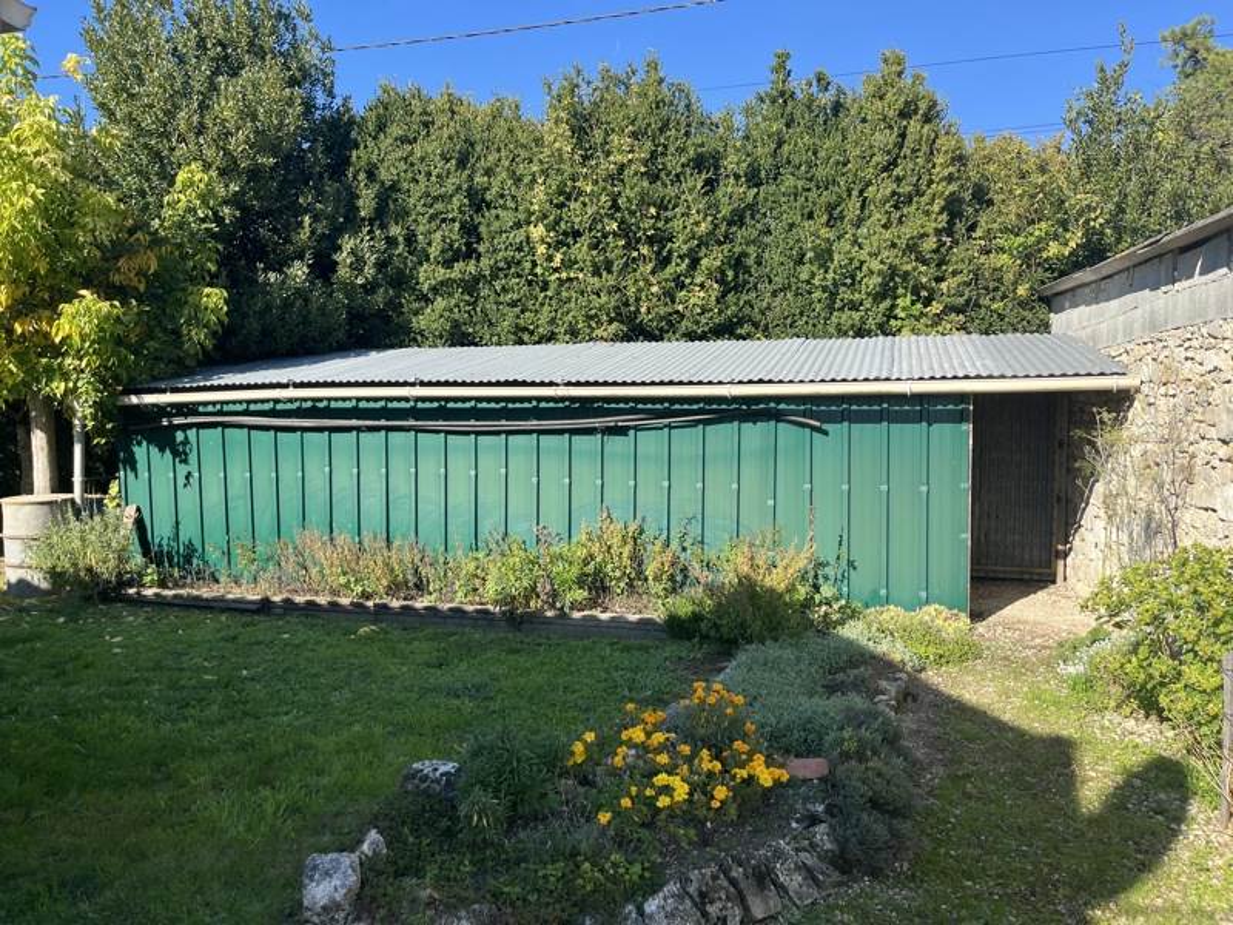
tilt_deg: +0.2
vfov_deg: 53.1
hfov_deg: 67.3
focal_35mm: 26
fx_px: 926
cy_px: 462
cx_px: 616
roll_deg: +0.9
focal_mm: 5.1
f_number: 1.6
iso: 50
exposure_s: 1/1517
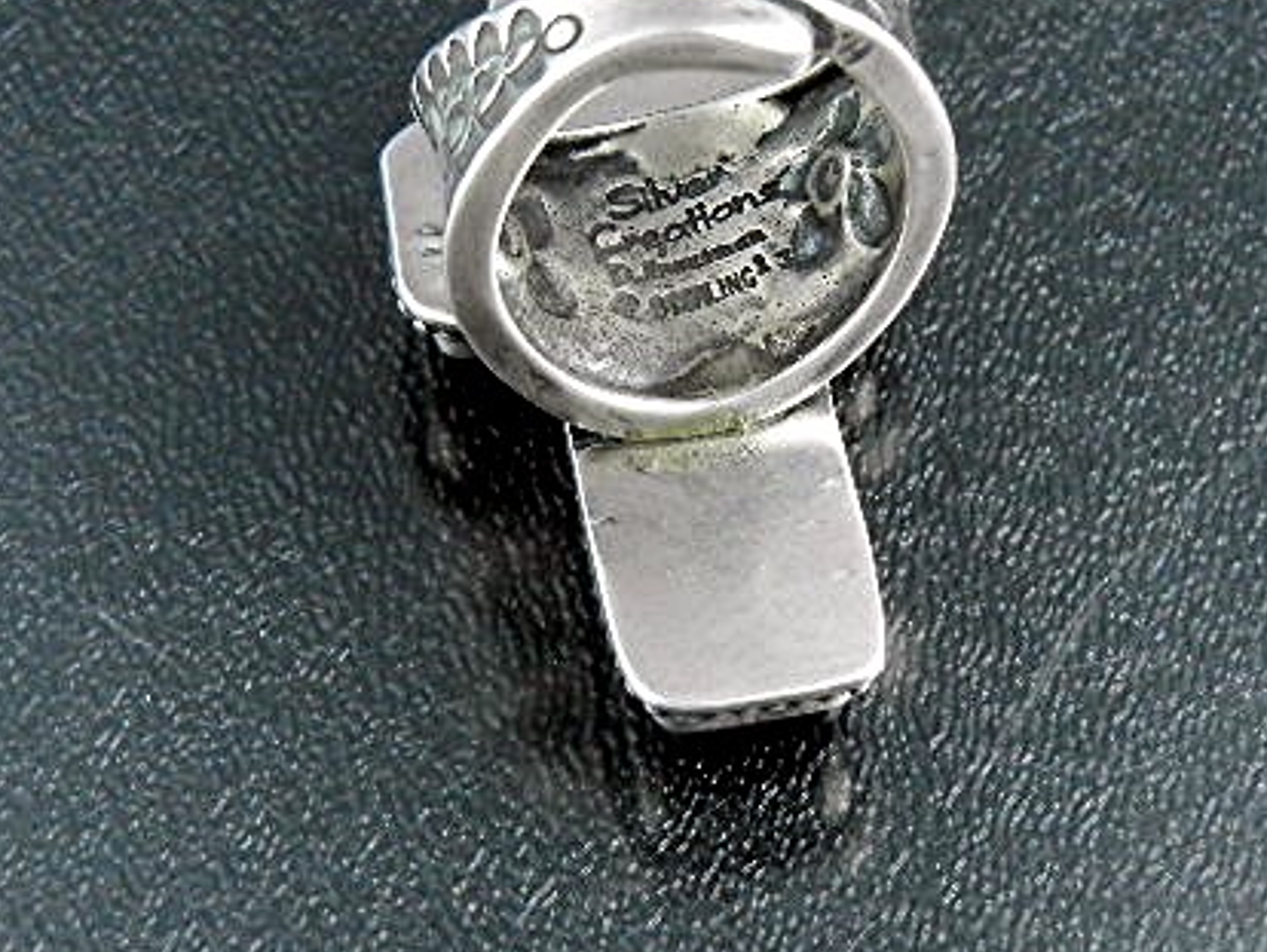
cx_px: 716
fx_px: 4358
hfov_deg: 16.5
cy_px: 349
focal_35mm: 119
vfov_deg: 12.5
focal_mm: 13.9
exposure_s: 1/5.3
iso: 200
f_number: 4.3
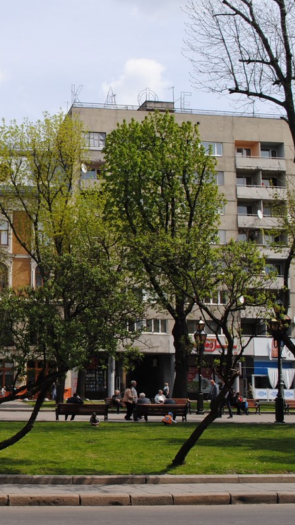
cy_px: 261
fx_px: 793
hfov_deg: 19.8
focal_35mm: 57
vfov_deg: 36.6
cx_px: -61
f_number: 8
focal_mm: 24
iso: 100
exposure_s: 1/200
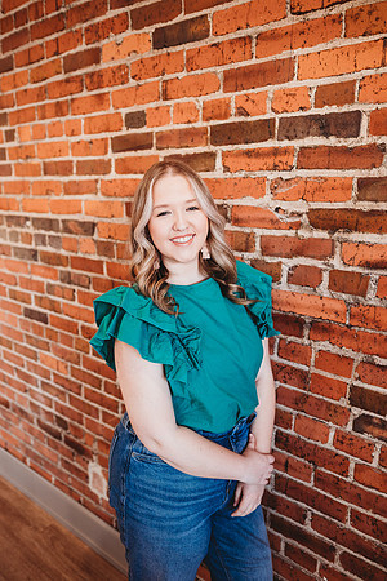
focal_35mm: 24
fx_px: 387
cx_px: 194
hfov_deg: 53.1
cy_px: 290
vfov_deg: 73.7
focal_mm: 24
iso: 500
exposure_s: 1/160
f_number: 2.2
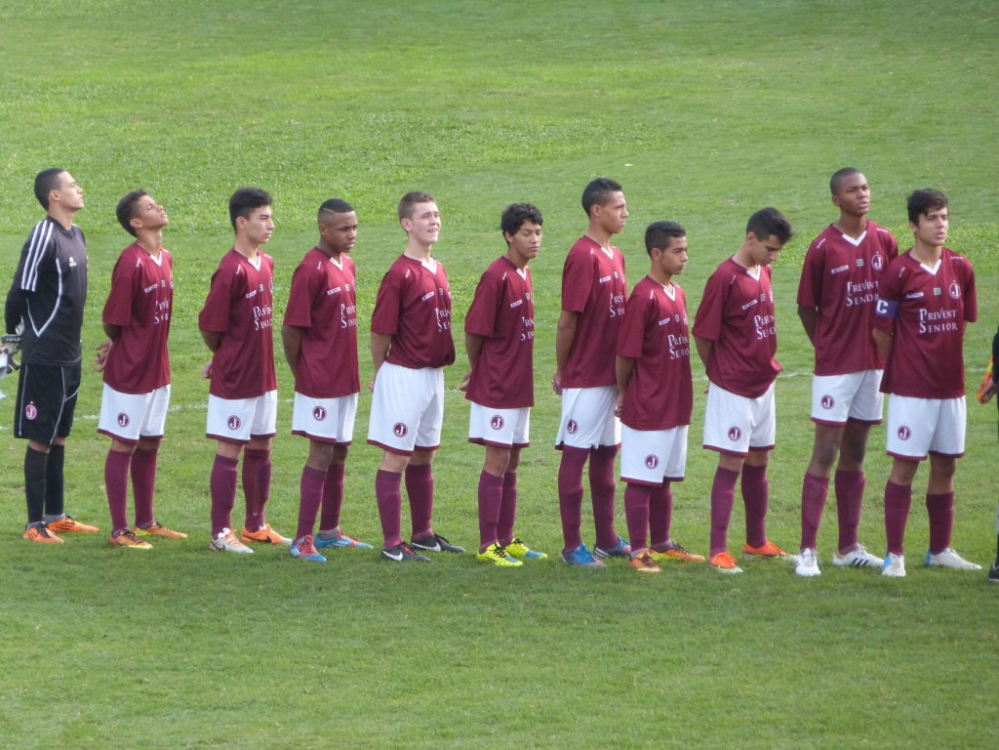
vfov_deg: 3.7
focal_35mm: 400
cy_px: 375
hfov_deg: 5.0
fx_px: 11544
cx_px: 500
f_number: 4.2
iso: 400
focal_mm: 71.6
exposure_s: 1/400
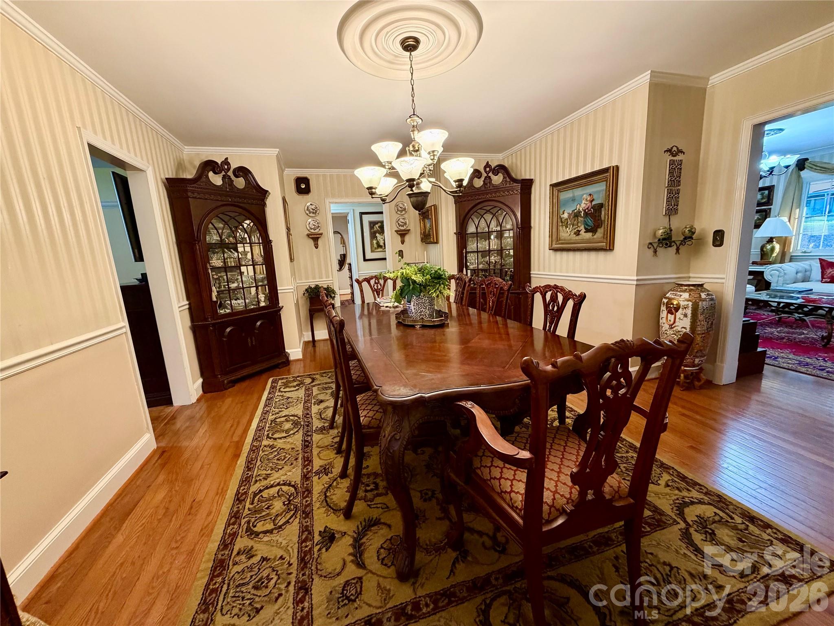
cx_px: 417
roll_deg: +3.5
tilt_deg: -10.9
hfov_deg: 102.1
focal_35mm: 14
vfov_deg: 85.7
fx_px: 337
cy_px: 313
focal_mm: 2.22
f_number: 2.2
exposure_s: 1/60
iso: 320
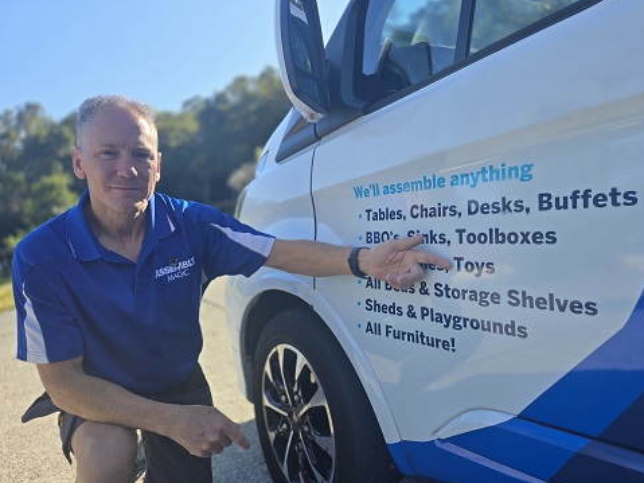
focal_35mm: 24
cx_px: 333
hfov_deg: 71.6
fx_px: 446
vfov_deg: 56.8
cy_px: 247
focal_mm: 6.3
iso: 12
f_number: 1.7
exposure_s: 1/390
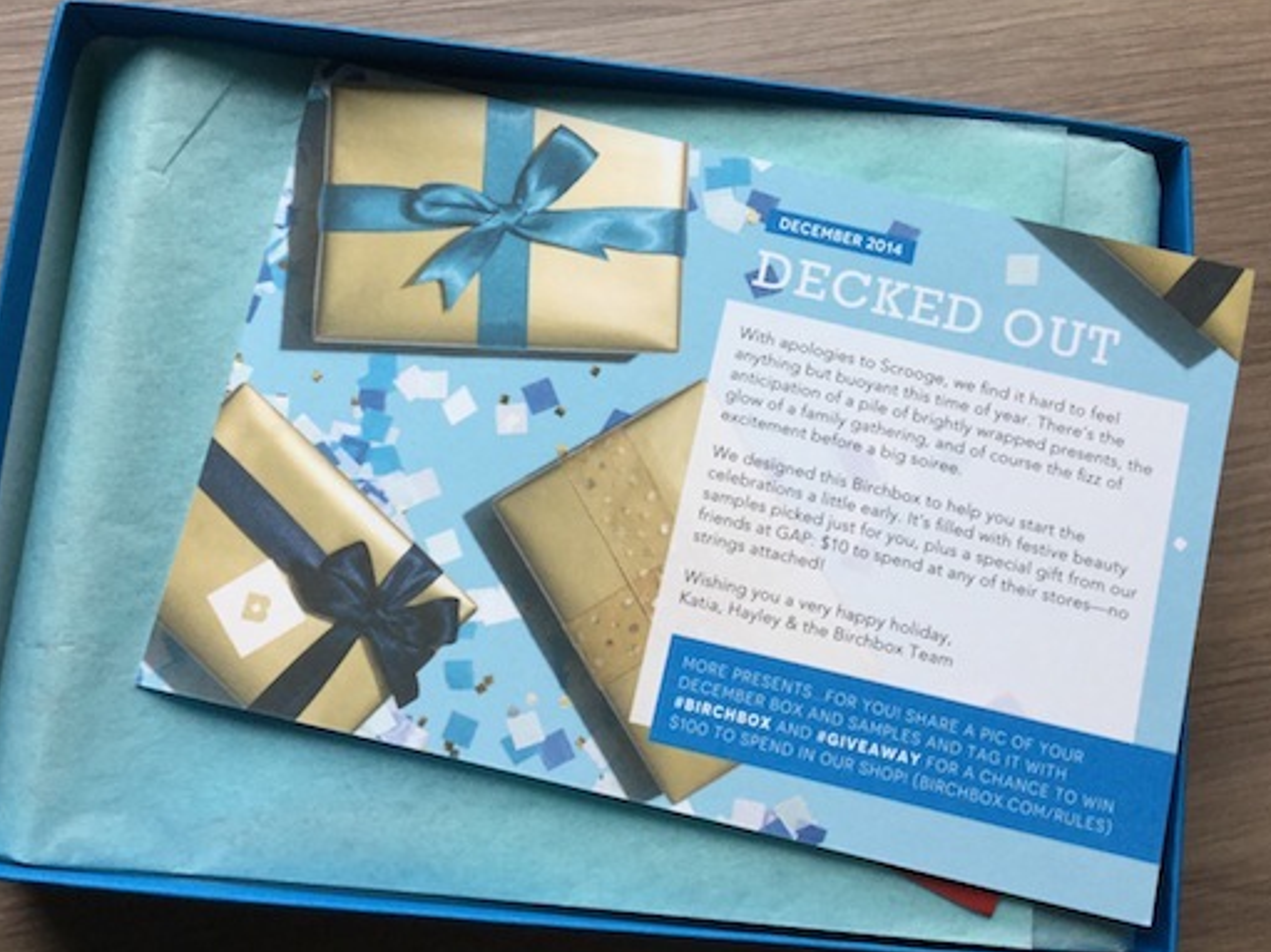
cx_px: 592
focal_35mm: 34
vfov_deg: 41.8
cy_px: 490
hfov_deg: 53.9
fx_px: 1248
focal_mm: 3.3
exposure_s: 1/30
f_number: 2.4
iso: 80
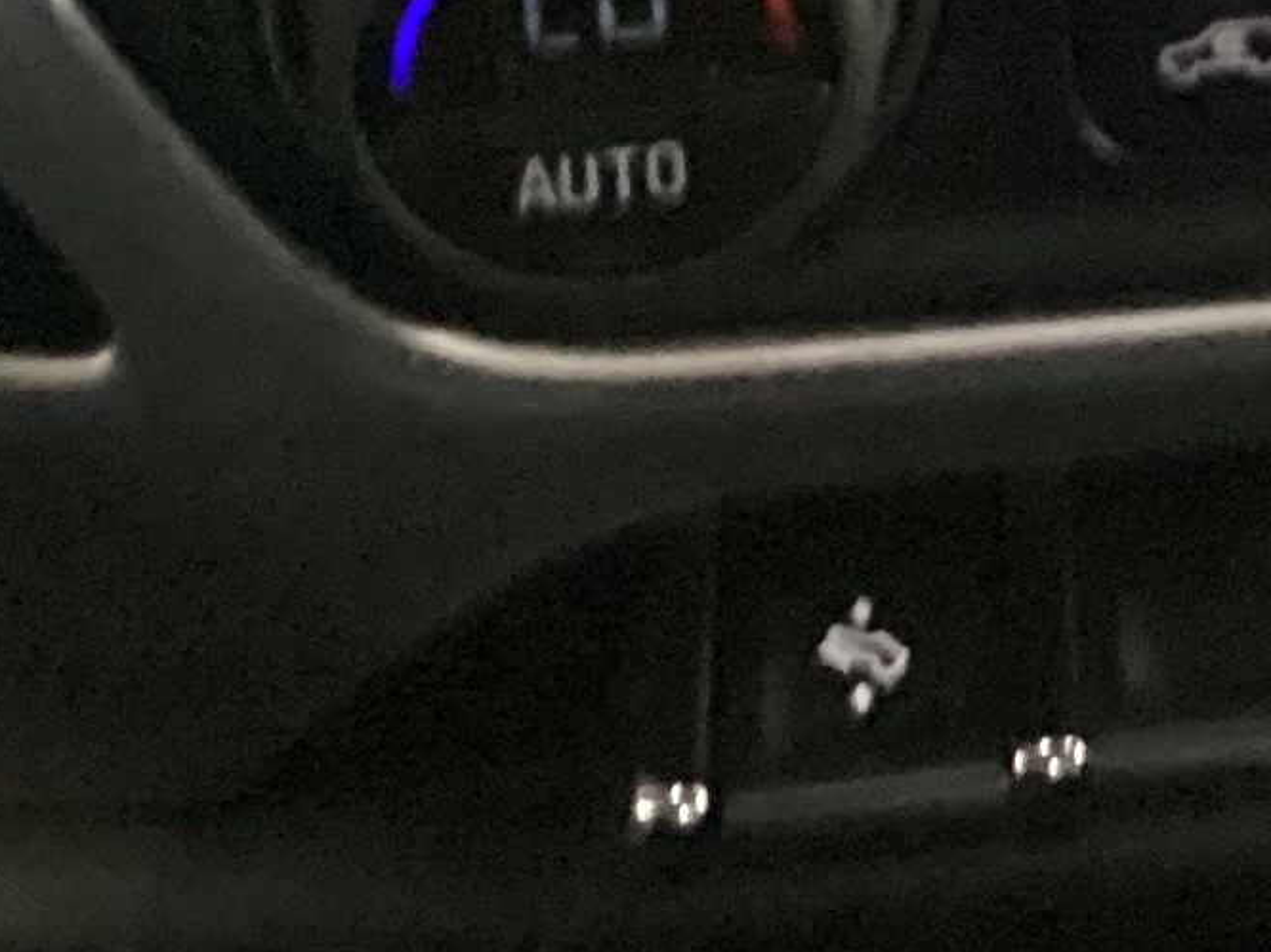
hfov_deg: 12.2
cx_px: 2095
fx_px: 5579
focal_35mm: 152
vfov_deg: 9.1
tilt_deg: -25.9
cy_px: -1028
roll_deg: -1.5
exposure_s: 1/15
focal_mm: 3.3
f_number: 2.4
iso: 800
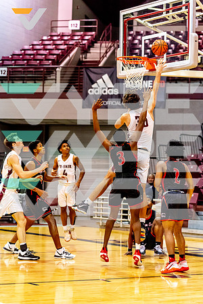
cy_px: 152
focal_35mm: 92
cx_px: 102
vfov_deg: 22.1
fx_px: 778
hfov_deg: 14.9
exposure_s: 1/1250
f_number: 2.8
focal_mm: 92
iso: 3200
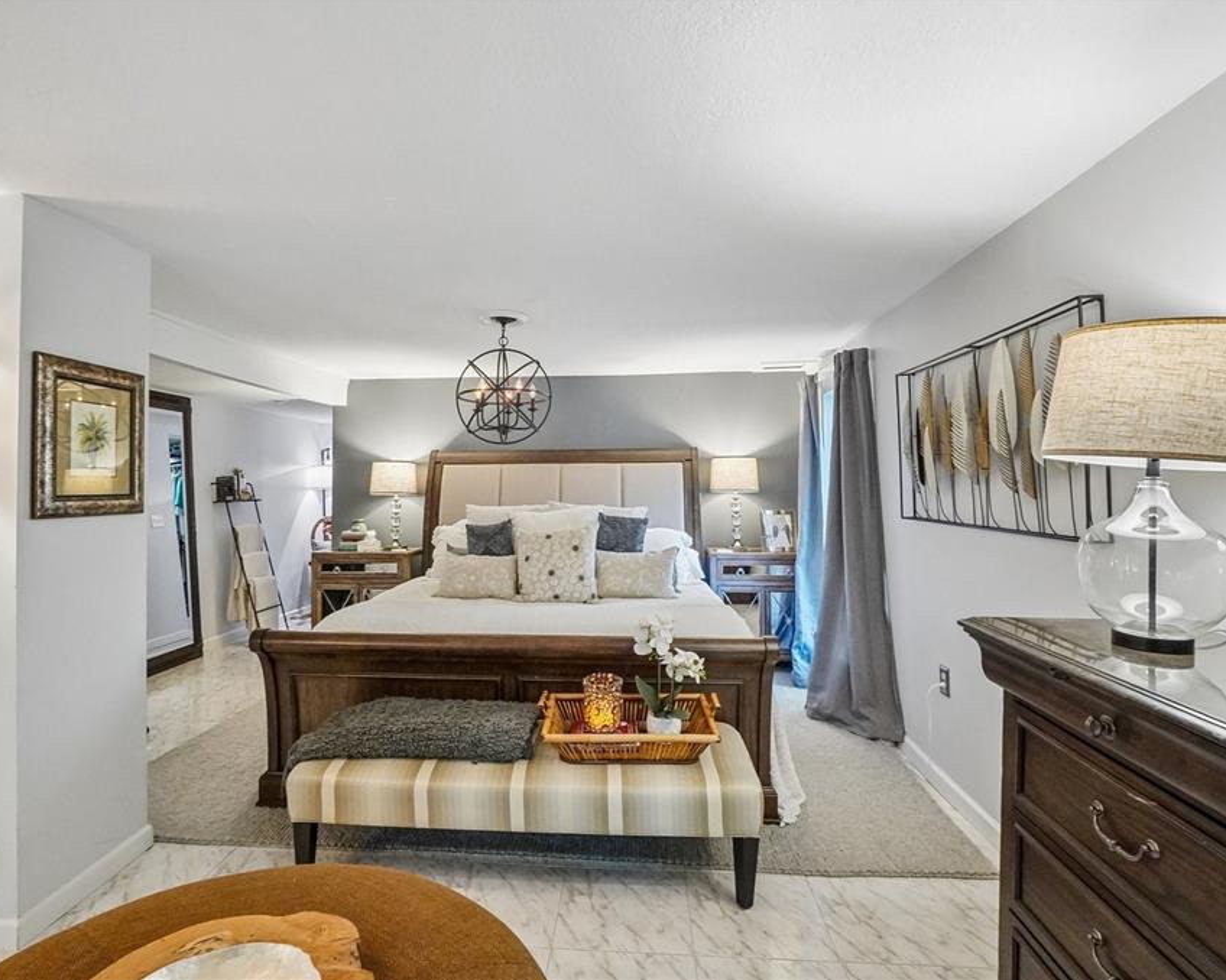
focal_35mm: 17
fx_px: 617
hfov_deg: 89.6
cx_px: 581
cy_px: 489
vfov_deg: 77.0
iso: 5000
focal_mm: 10
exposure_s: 1/30
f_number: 8
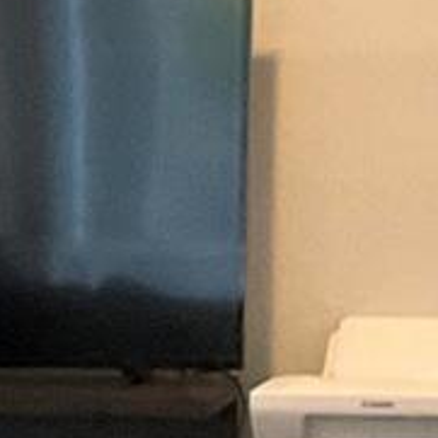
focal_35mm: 227
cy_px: 561
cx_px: -644
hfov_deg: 7.2
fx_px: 3250
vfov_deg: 7.6
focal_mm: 3
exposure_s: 1/60
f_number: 1.8
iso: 250
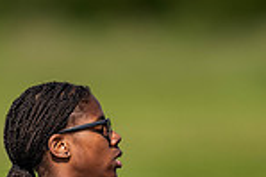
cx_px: 121
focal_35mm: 2337
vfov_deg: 0.6
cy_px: 283
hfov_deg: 0.9
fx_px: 17249
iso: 220
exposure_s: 1/2500
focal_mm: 600
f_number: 4
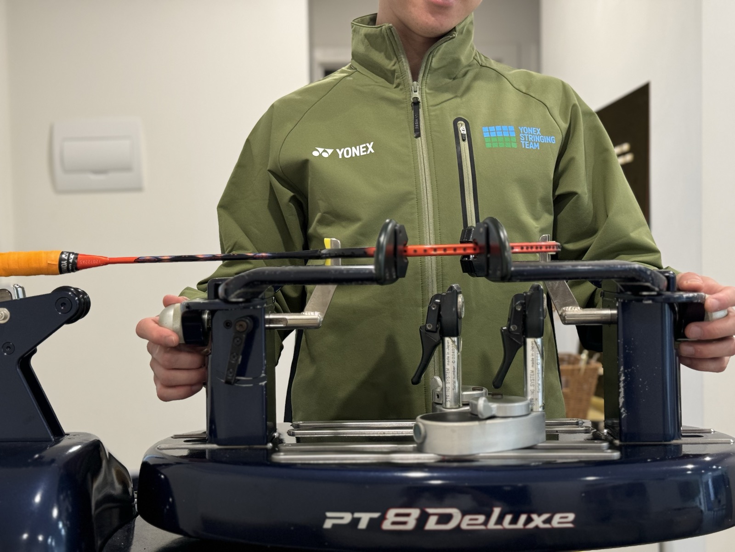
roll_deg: +1.3
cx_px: 368
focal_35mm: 48
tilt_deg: -0.2
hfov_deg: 39.7
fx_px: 1019
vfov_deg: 30.3
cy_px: 276
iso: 200
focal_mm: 6.76
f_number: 1.78
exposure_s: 1/50
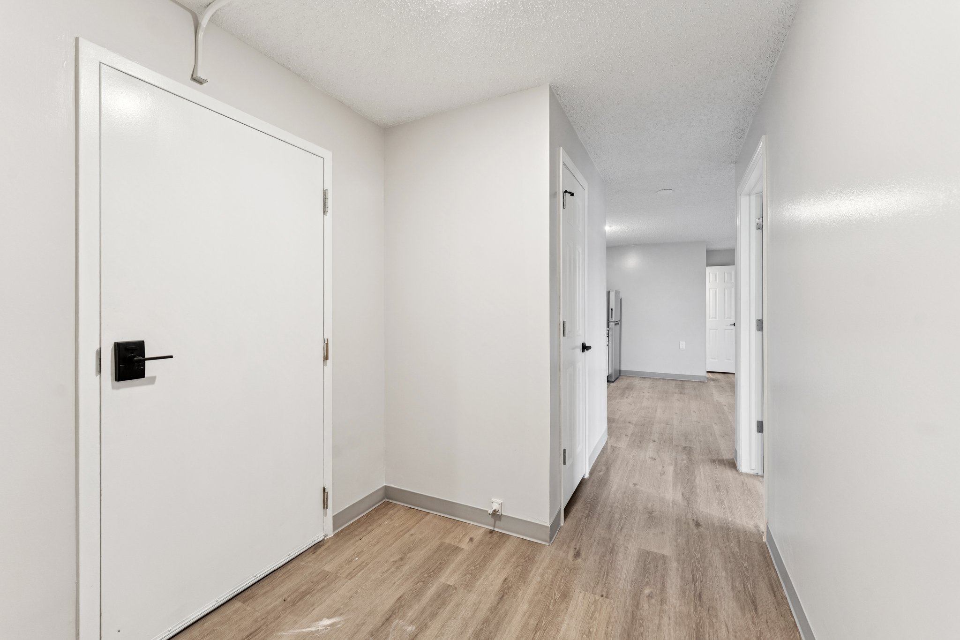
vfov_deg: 81.2
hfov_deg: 104.3
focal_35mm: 14
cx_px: 480
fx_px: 373
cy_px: 320
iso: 500
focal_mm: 14
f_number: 6.3
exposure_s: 1/10
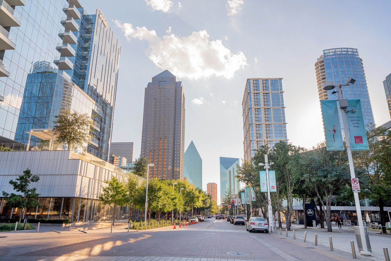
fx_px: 272
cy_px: 130
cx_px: 196
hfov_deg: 71.5
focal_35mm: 25
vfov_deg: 51.4
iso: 500
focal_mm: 25
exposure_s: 1/40
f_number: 5
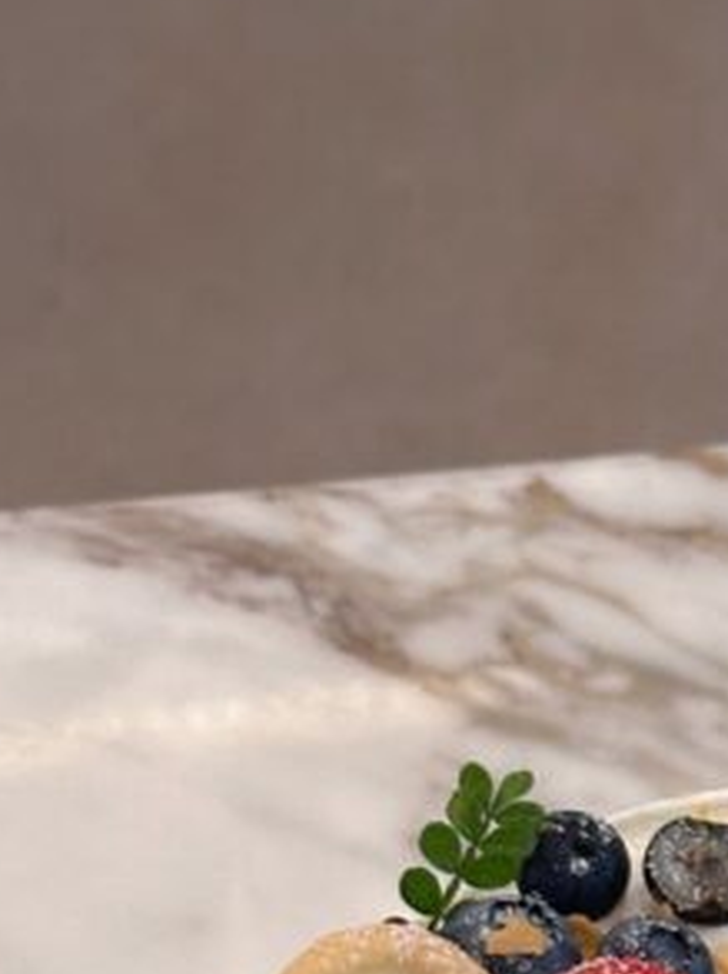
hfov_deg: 8.7
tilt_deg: -53.6
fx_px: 4721
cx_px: 957
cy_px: 1330
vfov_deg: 11.4
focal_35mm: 168
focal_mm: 6.86
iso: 200
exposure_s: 1/50
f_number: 1.78
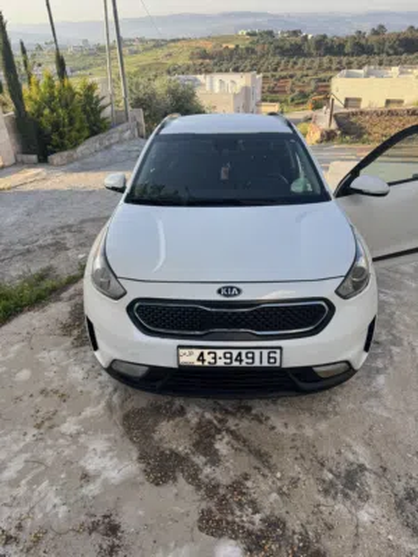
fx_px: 386
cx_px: 209
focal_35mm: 24
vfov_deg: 71.6
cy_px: 278
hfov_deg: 56.8
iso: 80
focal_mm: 6.76
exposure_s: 1/925
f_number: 1.78
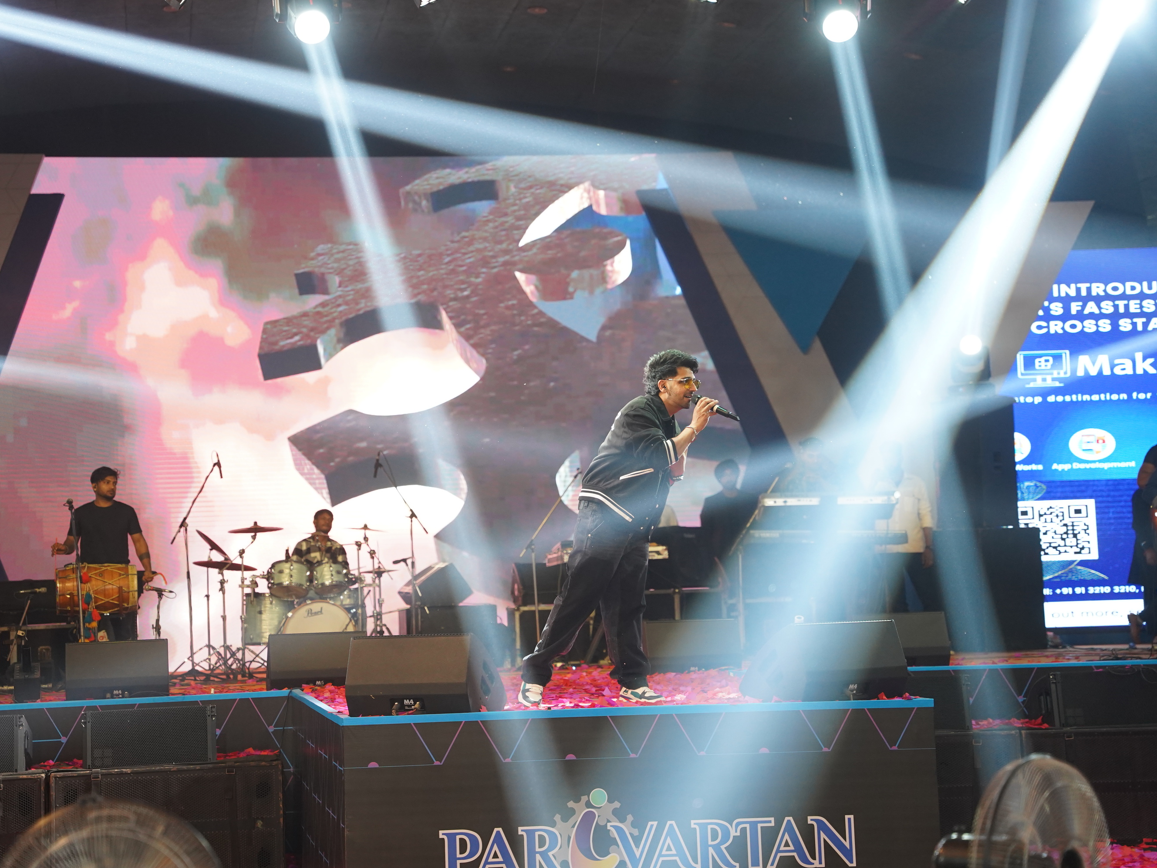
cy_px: 433
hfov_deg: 25.6
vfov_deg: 19.4
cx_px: 517
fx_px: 2540
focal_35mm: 76
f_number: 2.8
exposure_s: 1/200
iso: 2000
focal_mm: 70
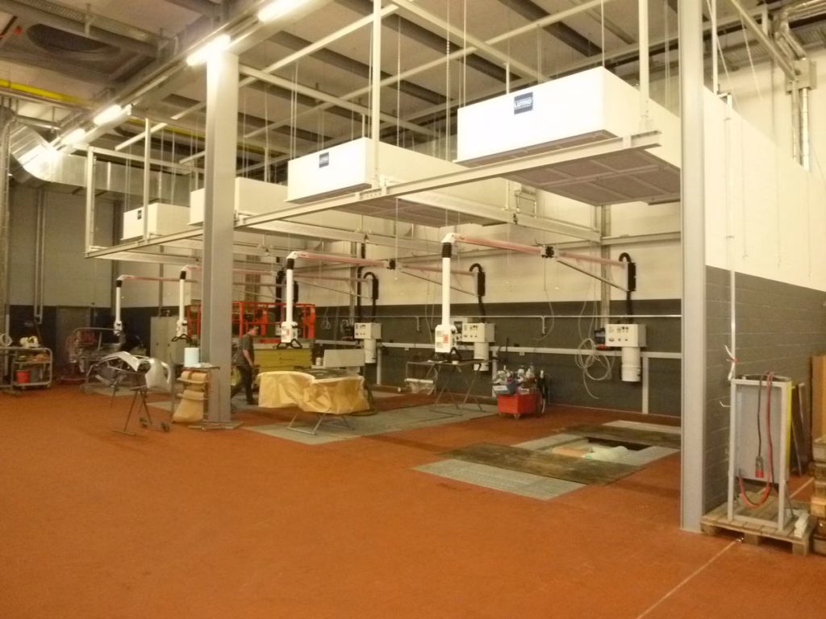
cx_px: 413
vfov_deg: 54.9
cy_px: 310
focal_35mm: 25
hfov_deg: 69.4
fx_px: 597
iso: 500
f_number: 2.8
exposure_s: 1/30
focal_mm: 4.5
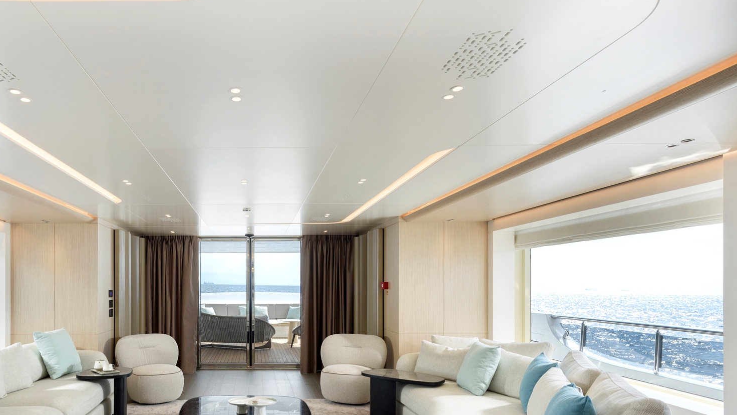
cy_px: 291
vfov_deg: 50.1
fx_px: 430
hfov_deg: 78.5
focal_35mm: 22
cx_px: 245
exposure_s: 1/40
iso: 400
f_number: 11
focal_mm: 14
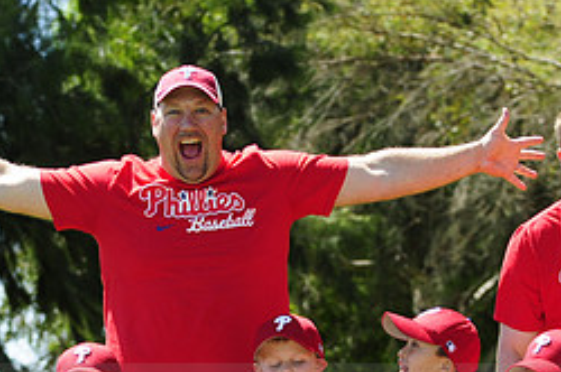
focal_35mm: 244
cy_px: 393
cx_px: 303
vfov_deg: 5.6
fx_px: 3797
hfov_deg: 8.4
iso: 200
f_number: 4.5
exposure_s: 1/640
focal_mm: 70
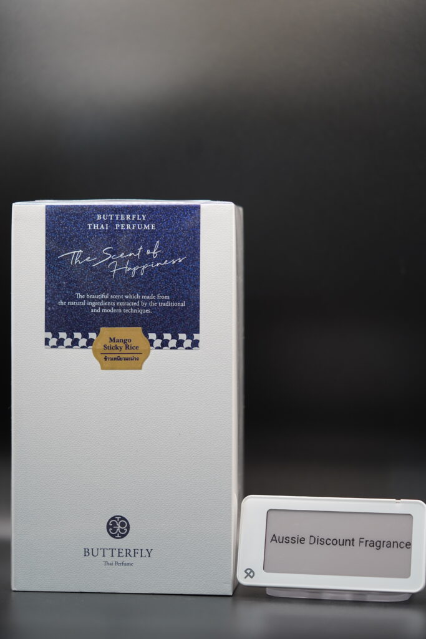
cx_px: 213
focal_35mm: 90
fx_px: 1597
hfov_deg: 15.2
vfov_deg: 22.6
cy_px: 320
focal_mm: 90
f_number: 2.8
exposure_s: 1/100
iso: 500
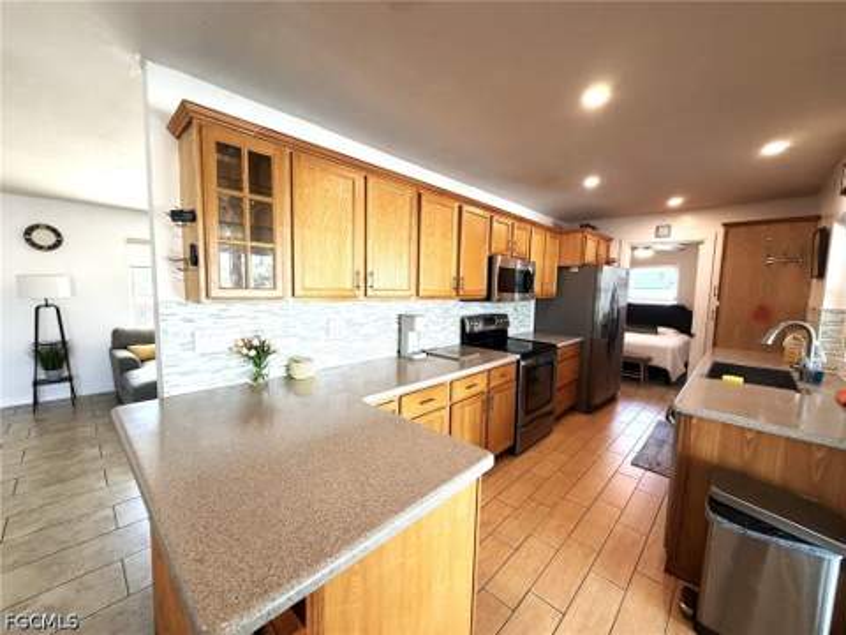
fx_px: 342
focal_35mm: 14
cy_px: 318
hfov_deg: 102.1
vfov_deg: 85.7
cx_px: 423
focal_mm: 2.22
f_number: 2.2
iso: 200
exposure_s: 1/60
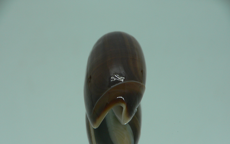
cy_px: 87
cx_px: 113
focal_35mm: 38
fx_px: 238
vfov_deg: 33.5
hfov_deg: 51.5
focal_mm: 4.6
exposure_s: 1/60
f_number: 2.8
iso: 80
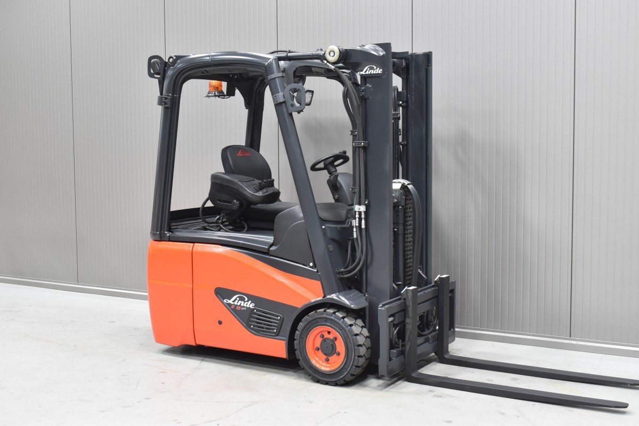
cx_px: 320
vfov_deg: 29.9
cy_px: 213
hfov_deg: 43.6
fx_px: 799
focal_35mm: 45
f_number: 6.3
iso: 1250
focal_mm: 30
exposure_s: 1/13
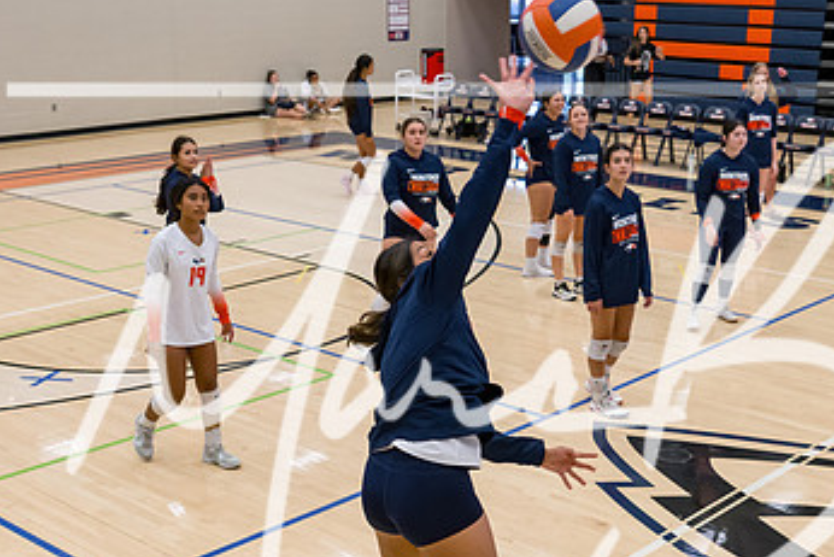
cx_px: 461
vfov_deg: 25.3
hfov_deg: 37.5
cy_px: 397
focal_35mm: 53
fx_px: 1228
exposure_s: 1/1000
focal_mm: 24
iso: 2000
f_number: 2.8
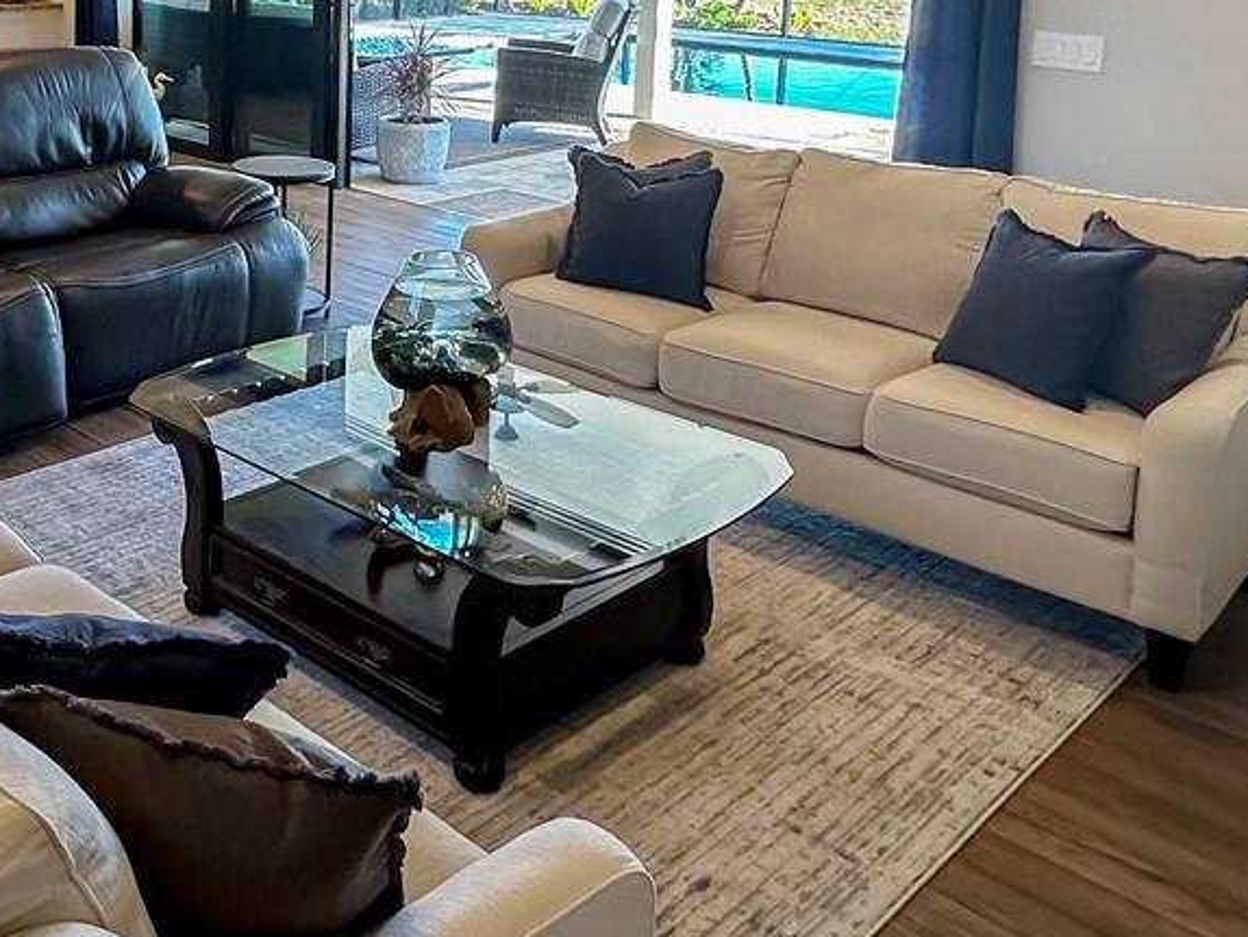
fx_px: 1407
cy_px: 102
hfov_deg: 44.6
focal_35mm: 39
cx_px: 185
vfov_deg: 34.8
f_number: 2.2
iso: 100
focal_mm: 2.22
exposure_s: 1/120
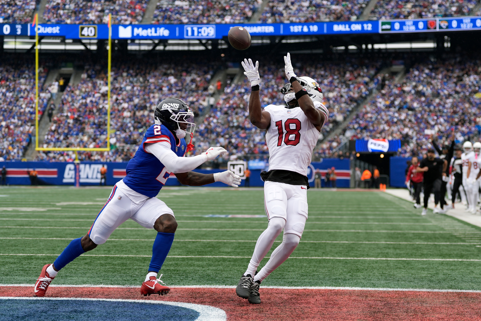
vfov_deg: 19.5
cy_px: 160
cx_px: 240
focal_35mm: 70
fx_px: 935
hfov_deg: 28.8
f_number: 2.8
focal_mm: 70
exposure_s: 1/1600
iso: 250
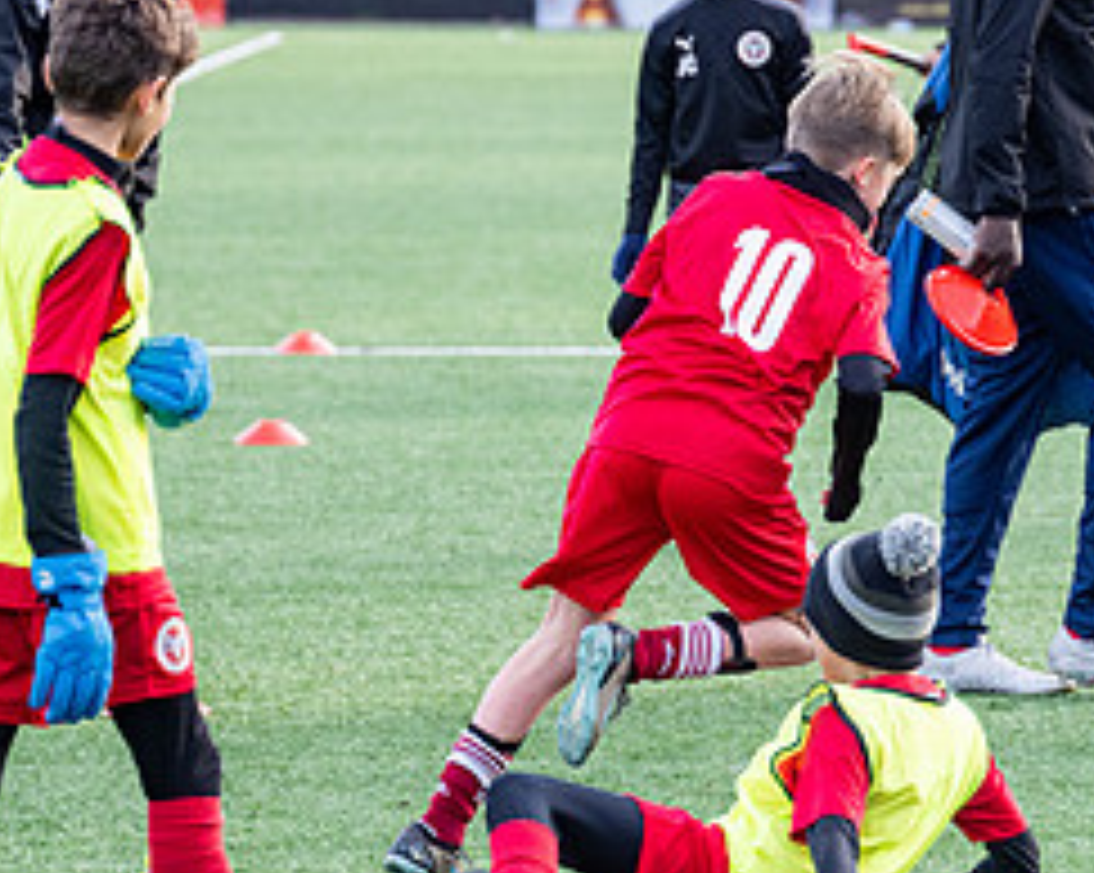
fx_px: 10126
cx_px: 980
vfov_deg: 4.9
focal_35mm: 313
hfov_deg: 6.2
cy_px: 626
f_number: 4
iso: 800
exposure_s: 1/1000
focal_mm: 120
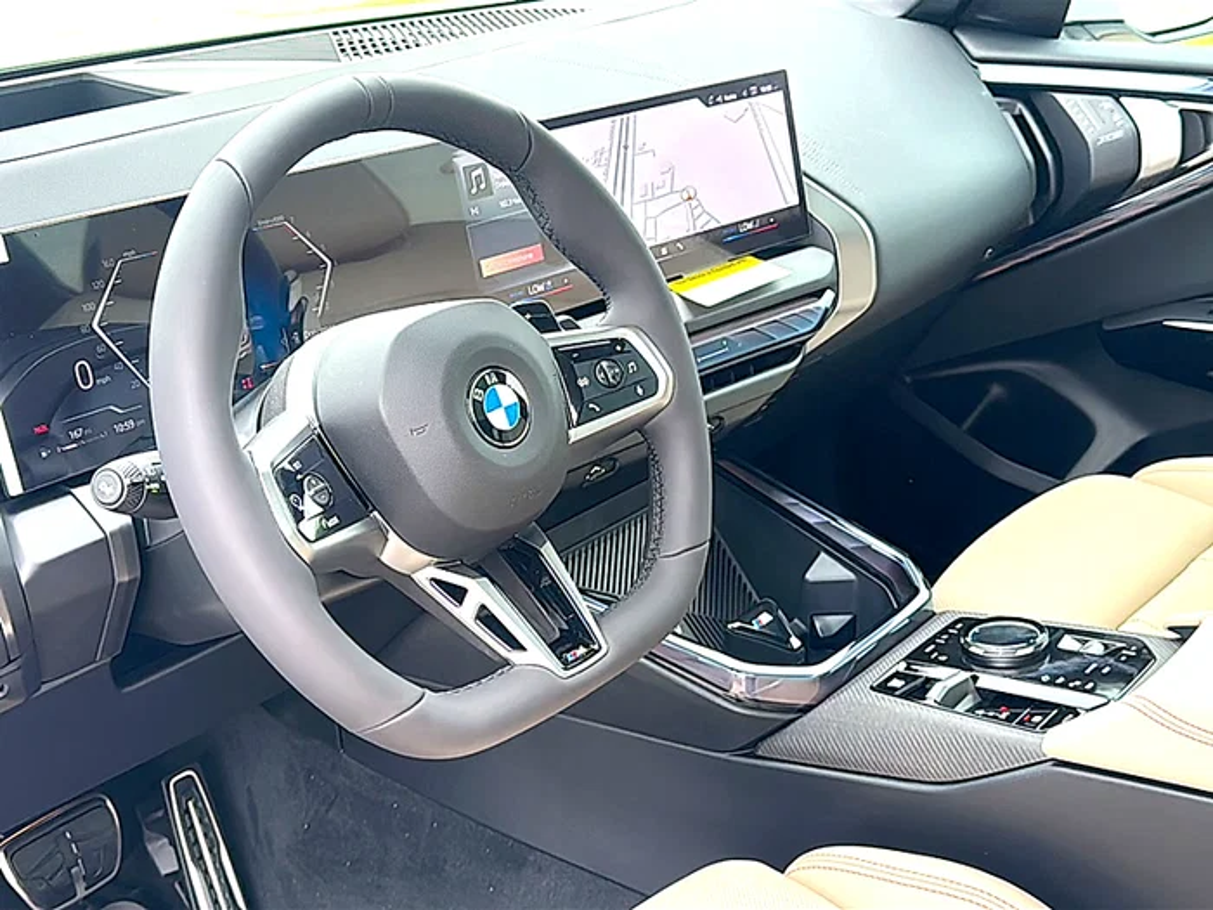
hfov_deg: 50.1
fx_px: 1297
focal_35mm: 37
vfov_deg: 38.7
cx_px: 606
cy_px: 455
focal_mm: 6.86
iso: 100
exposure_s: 1/504
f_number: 1.78
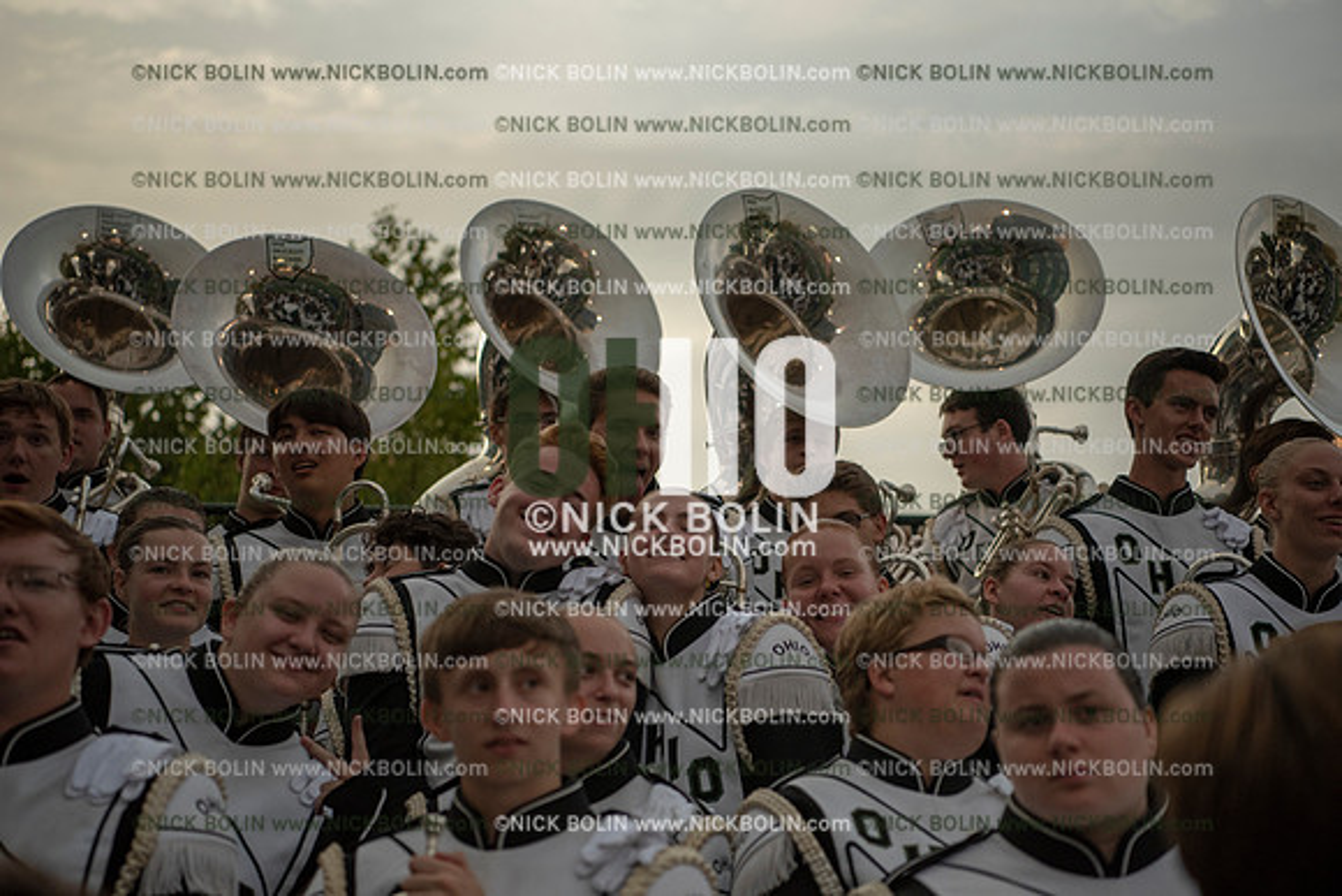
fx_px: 2610
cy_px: 448
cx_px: 671
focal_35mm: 70
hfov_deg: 28.8
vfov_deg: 19.5
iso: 800
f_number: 3.2
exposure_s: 1/4000
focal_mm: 70
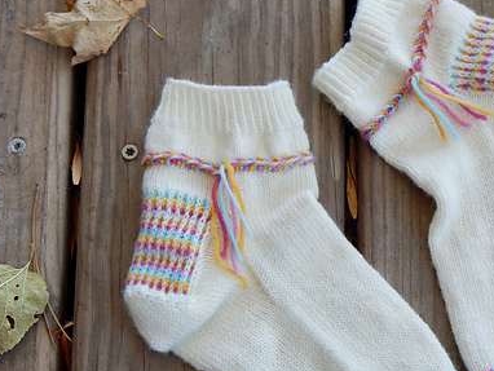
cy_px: 260
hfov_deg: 26.5
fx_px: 1028
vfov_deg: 20.4
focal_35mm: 72
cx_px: 398
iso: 220
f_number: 3.6
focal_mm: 7.7
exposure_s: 1/250
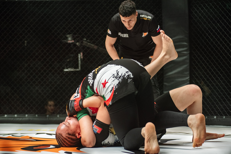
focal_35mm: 86
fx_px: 552
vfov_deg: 15.9
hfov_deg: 23.6
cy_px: 77
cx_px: 116
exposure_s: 1/2000
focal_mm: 86
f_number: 4
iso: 2000
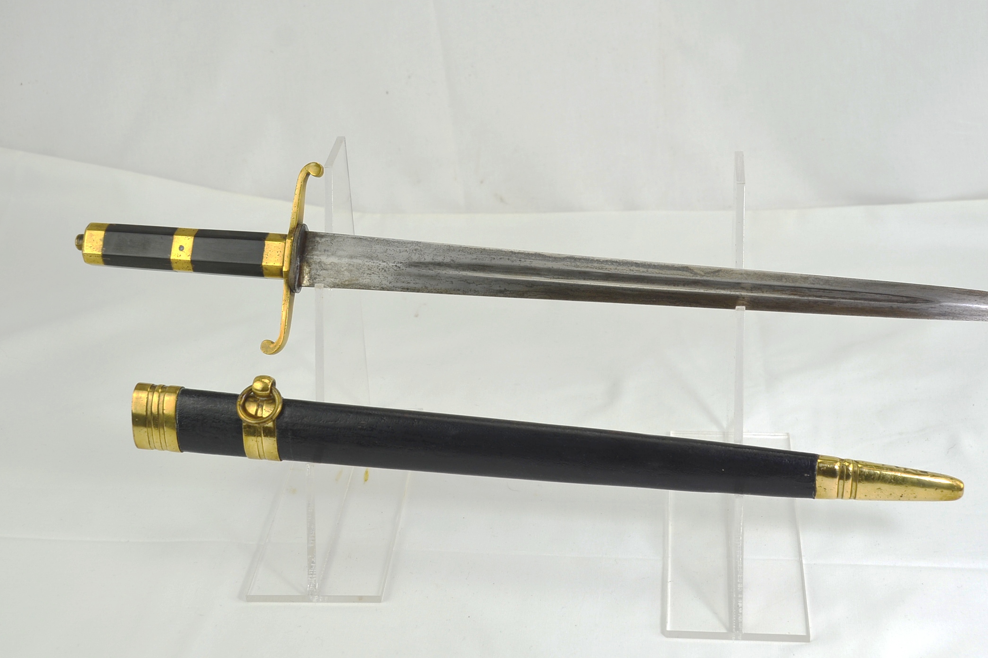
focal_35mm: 55
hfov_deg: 36.5
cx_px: 544
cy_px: 325
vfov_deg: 24.8
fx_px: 1498
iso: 200
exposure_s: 1/160
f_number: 6.3
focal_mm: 31
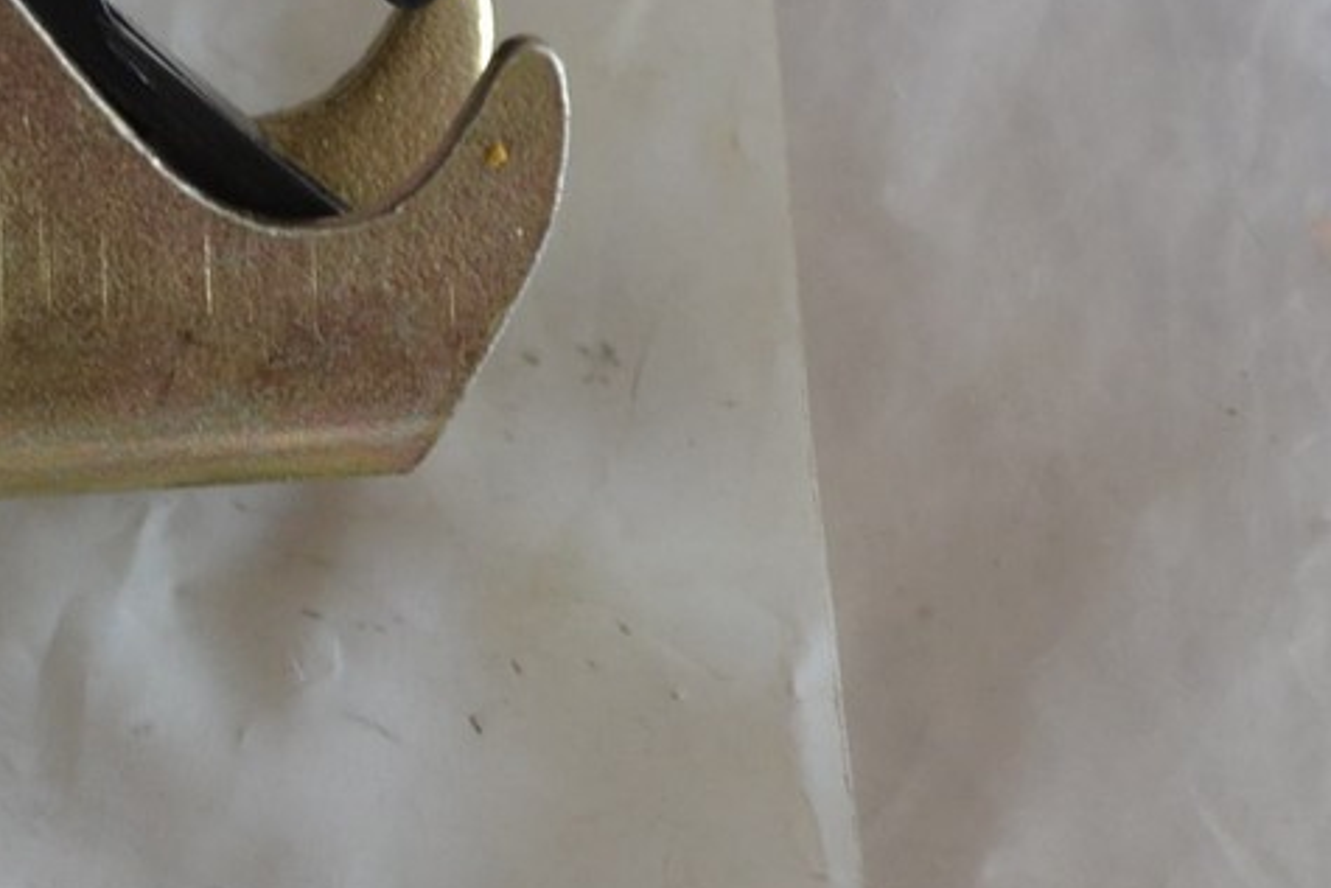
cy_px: 373
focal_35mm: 162
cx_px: -227
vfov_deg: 8.5
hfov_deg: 12.4
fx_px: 5991
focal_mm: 38
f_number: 5
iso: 640
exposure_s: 1/60
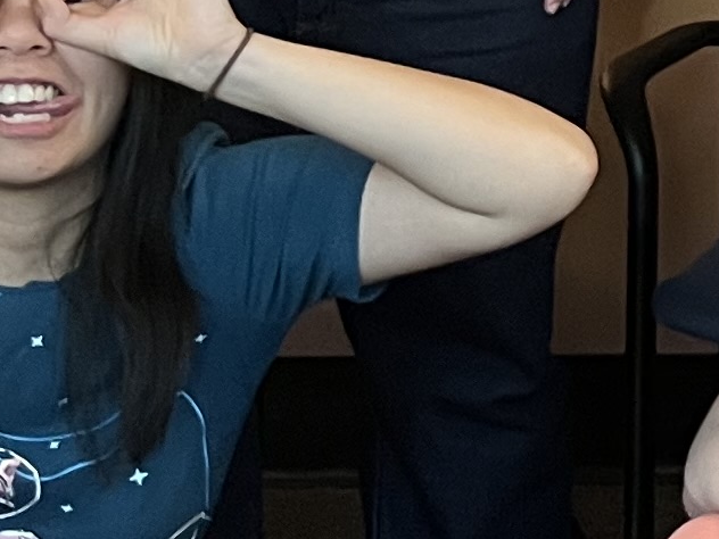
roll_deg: -1.8
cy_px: -251
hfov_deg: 11.0
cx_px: 1329
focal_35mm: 166
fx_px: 3448
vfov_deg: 8.7
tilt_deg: -2.9
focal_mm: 5.1
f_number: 1.6
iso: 250
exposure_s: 1/60
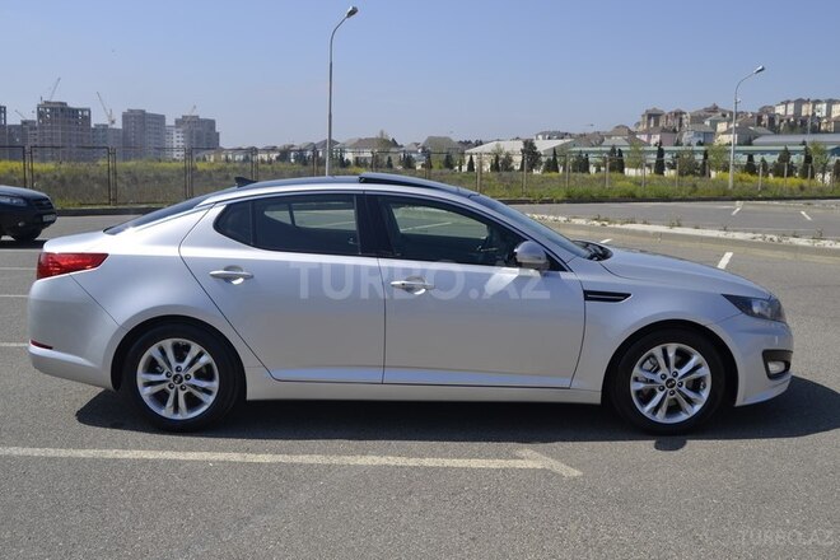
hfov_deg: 57.2
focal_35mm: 33
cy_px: 280
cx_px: 420
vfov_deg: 40.0
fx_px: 770
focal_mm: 22
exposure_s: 1/320
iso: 100
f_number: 9
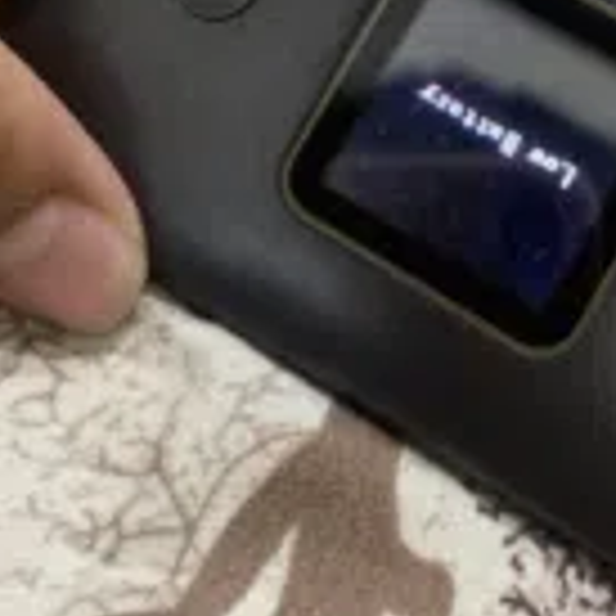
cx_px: 382
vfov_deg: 24.9
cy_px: 45
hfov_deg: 25.7
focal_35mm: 67
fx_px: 1349
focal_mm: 4.25
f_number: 1.8
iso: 400
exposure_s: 1/33
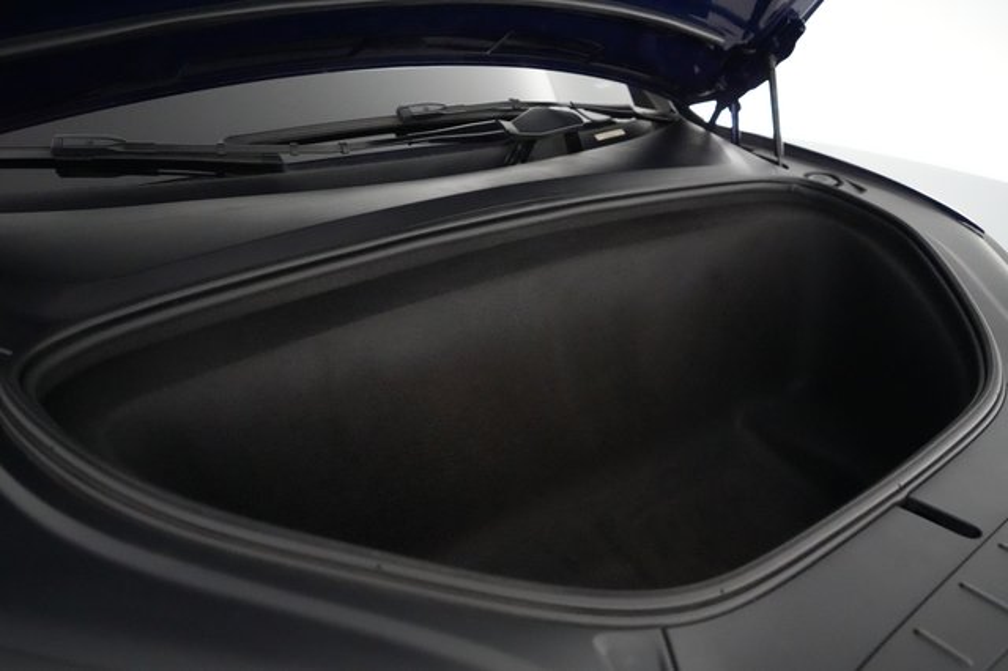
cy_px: 336
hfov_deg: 65.5
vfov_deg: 46.4
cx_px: 504
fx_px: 784
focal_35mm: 28
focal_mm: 28
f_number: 2.8
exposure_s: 1/500
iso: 20000
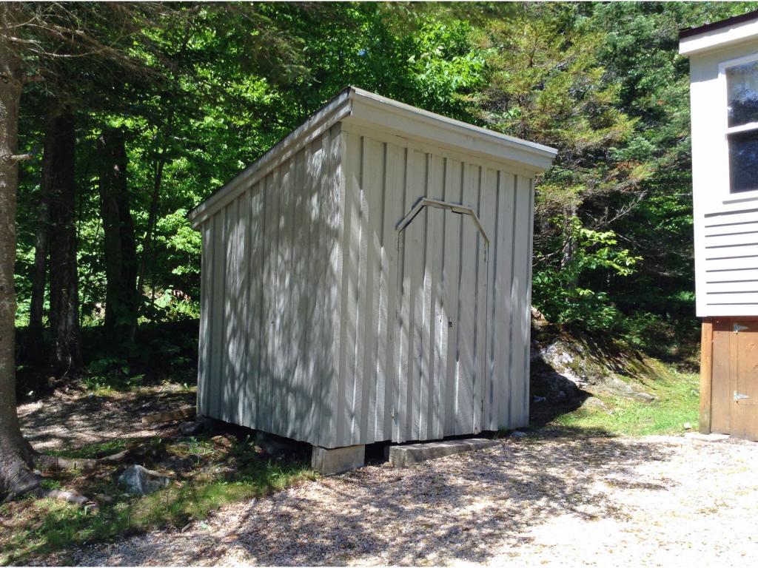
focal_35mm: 33
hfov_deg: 55.4
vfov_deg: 42.9
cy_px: 284
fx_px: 723
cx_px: 379
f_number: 2.4
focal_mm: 3.3
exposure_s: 1/310
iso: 25
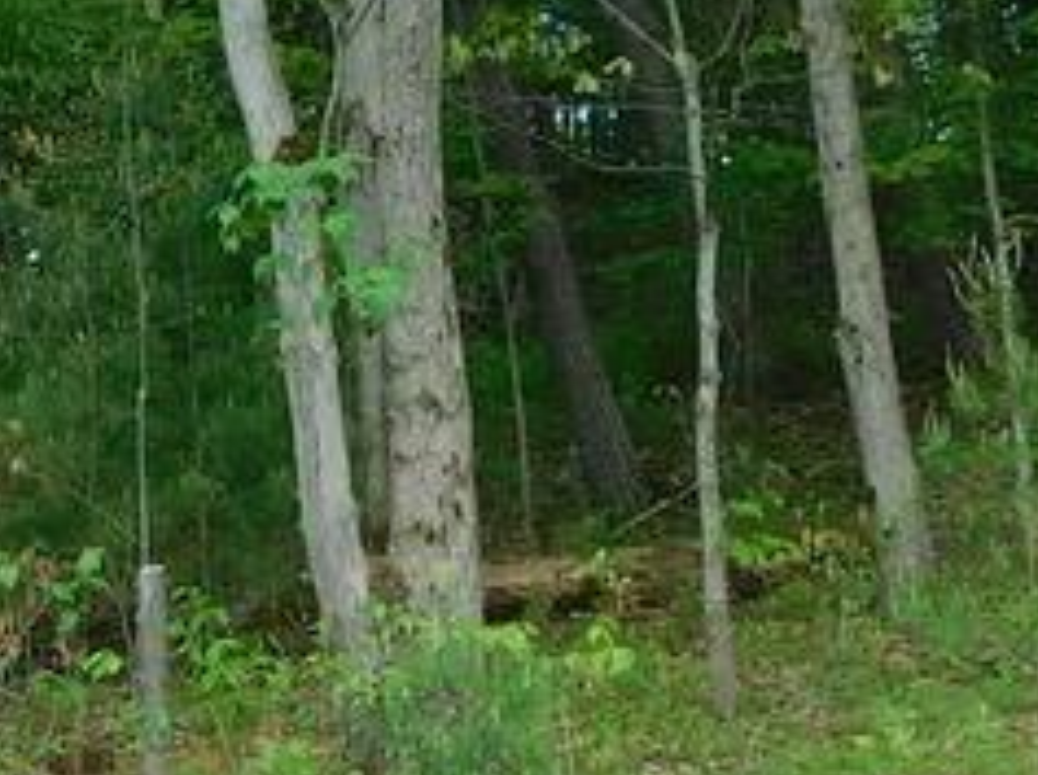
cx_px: 105
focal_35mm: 140
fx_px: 4192
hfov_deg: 14.0
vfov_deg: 10.6
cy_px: 250
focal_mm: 4
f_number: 3
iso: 125
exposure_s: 1/250
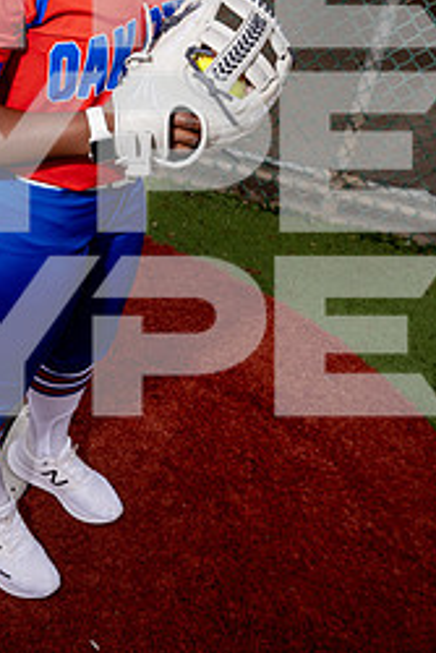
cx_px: 68
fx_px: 980
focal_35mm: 54
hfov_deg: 24.6
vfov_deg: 35.9
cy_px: 154
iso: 100
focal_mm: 30
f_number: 8
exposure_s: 1/250
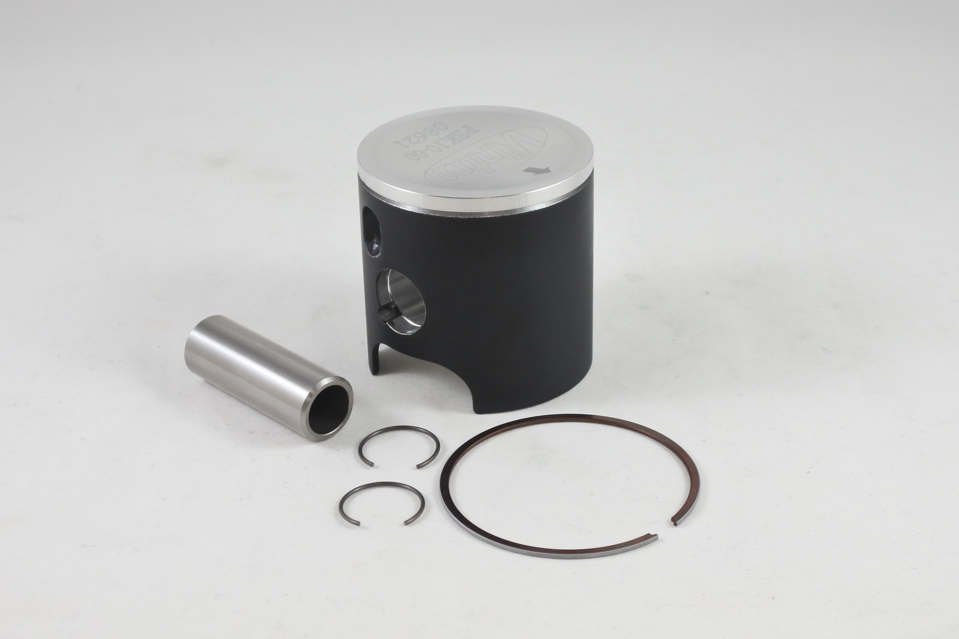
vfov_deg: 29.9
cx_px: 480
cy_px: 320
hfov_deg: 43.6
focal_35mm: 45
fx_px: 1199
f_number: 4.5
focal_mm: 16.8
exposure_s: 1/125
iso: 450
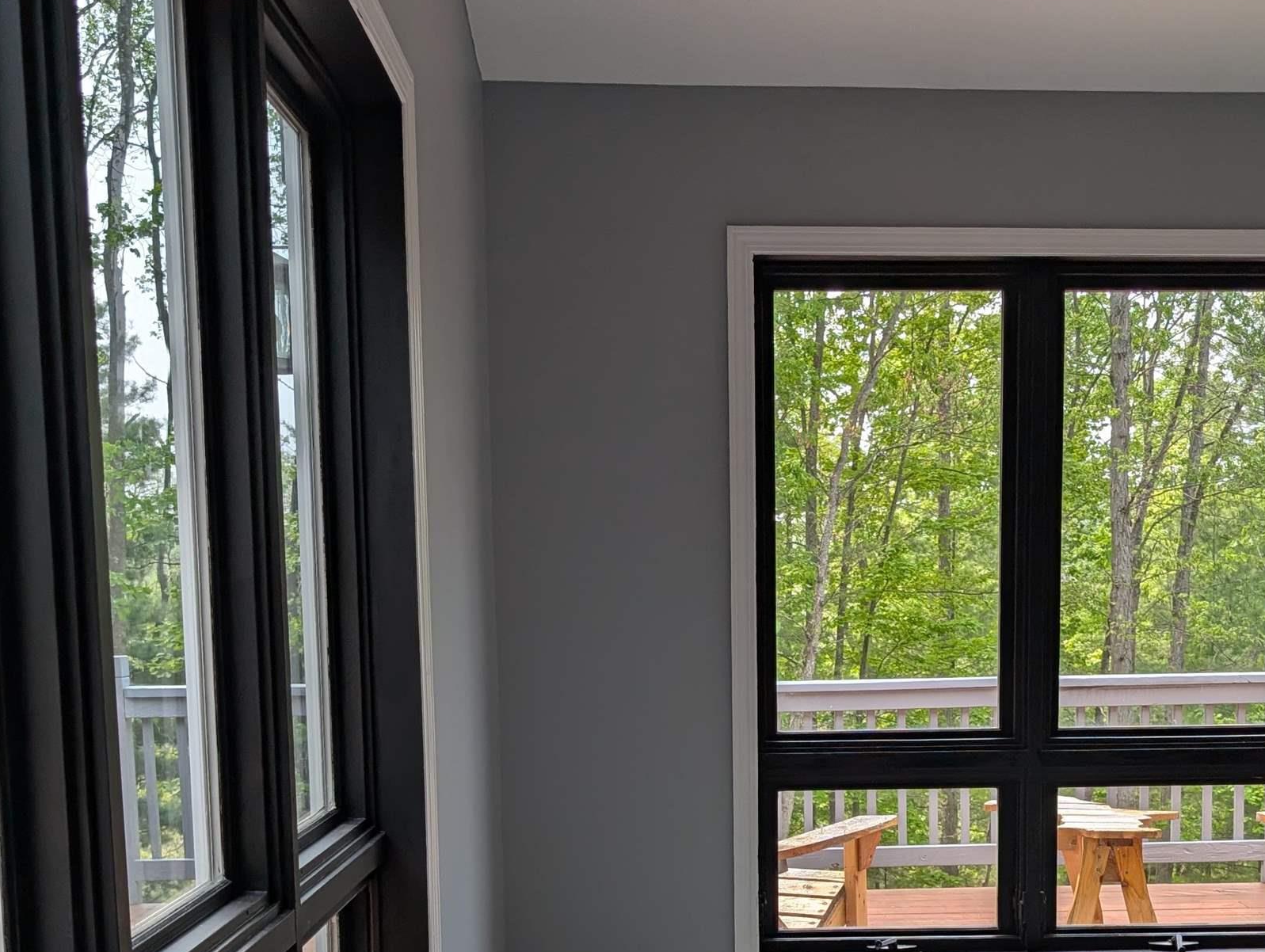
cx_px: 739
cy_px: 836
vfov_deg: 30.4
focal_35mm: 46
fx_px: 1683
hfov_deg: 41.1
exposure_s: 1/185
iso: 21
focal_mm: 6.9
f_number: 1.68
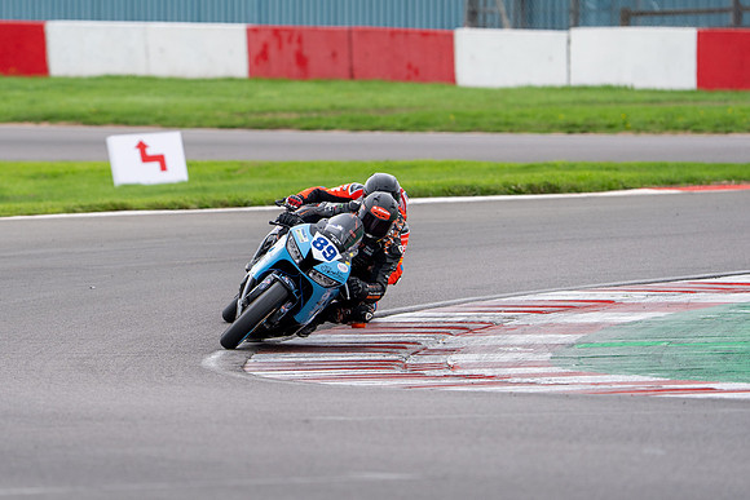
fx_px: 11128
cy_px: 191
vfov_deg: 2.6
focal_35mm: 534
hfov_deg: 3.9
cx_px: 267
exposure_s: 1/500
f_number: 5.6
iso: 320
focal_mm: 400
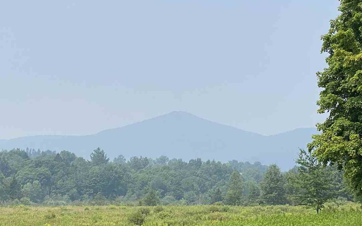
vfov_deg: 12.6
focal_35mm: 104
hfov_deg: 20.0
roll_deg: -0.7
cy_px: 110
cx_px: 217
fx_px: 1026
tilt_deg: +7.3
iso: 20
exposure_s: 1/1845
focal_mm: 6
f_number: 2
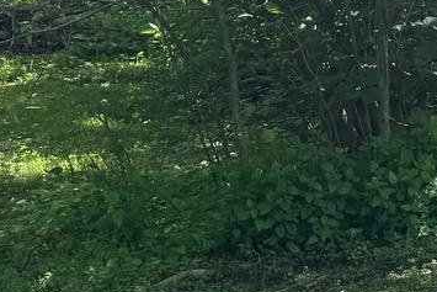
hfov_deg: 11.7
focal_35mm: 144
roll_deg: +0.3
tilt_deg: -14.4
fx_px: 1749
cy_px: 239
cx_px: 1036
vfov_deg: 9.5
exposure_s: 1/853
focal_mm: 6.76
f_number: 1.78
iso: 80
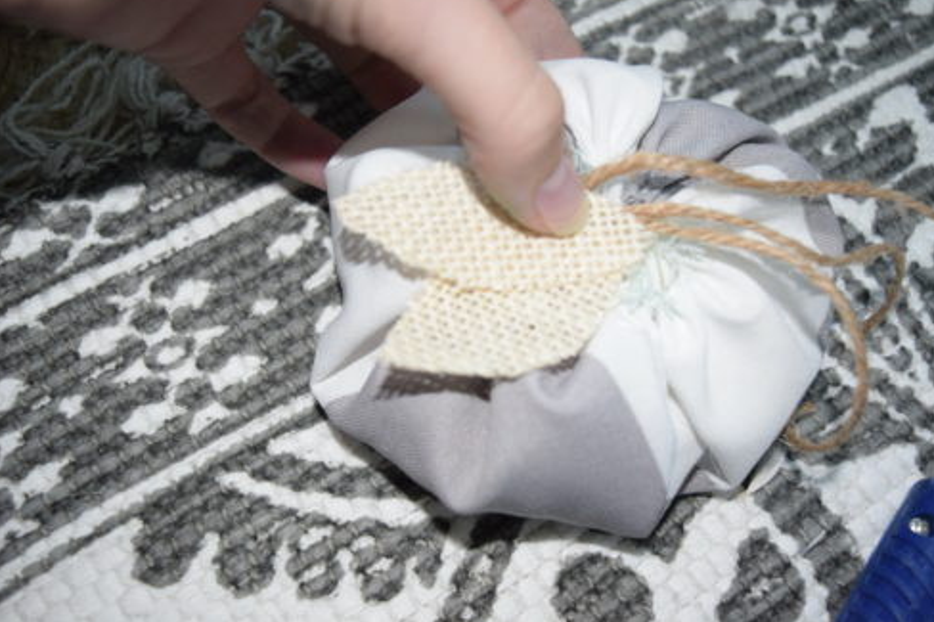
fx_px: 1077
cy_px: 305
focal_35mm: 42
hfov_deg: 46.9
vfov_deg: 32.2
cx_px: 471
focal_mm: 27
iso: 800
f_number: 4.5
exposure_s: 1/20
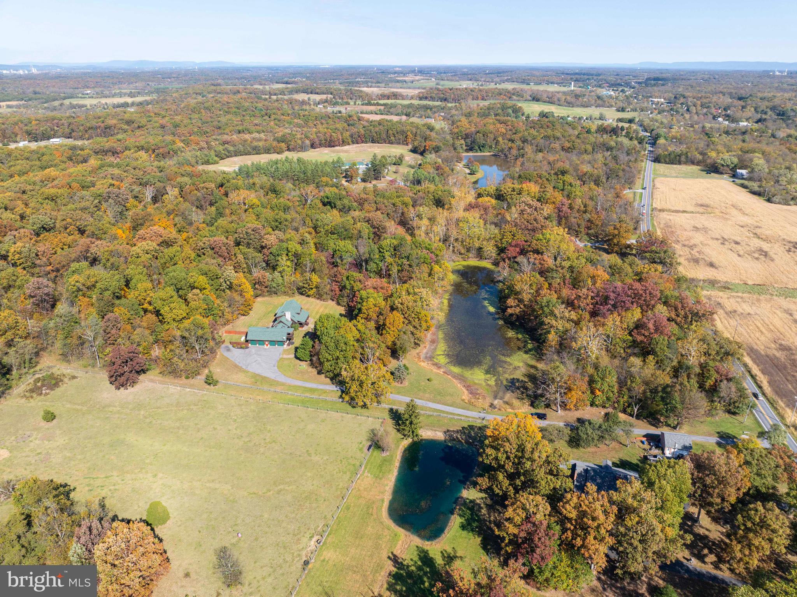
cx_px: 398
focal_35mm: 24
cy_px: 298
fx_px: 552
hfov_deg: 71.6
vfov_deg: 56.8
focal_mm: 12.29
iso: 140
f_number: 2.8
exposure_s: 1/1600
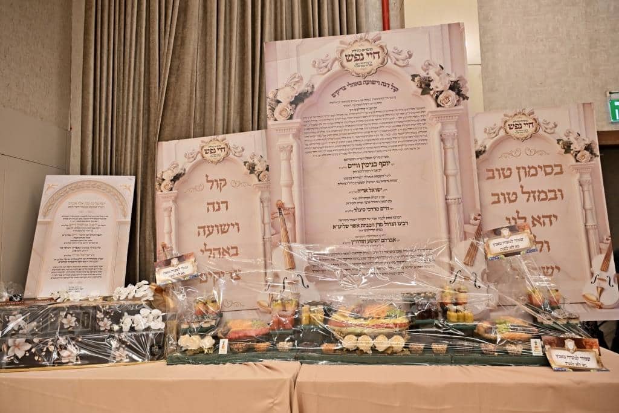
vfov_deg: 53.1
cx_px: 310
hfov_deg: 73.7
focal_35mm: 24
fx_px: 413
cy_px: 206
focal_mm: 24
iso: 500
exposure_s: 1/160
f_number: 4
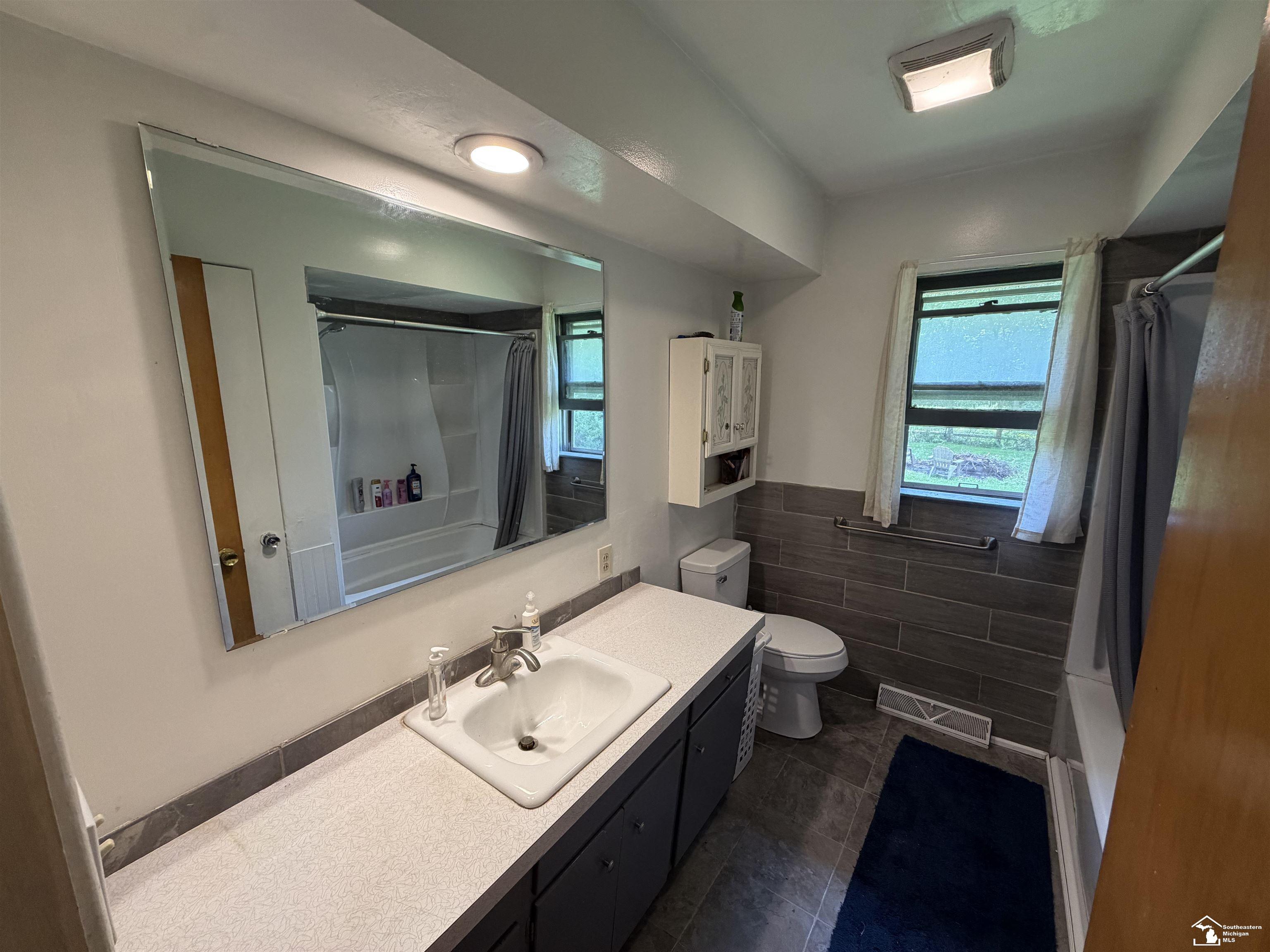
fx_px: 514
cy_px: 476
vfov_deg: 85.7
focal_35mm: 14
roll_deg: +0.2
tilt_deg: -10.3
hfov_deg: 102.1
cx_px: 635
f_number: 2.2
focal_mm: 2.22
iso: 250
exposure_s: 1/120
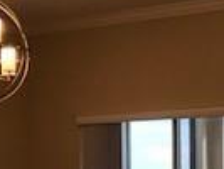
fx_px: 874
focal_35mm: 135
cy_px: 247
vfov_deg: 10.6
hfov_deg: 13.8
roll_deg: +0.0
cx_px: 323
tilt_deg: -3.6
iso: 64
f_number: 1.8
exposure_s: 1/120
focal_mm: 3.99
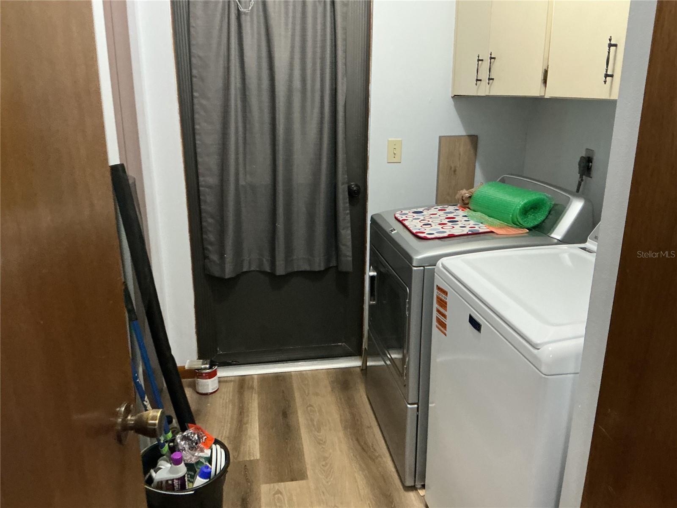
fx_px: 567
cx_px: 338
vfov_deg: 48.2
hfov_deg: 61.7
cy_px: 254
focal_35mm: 29
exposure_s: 1/40
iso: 320
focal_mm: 3
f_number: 1.8
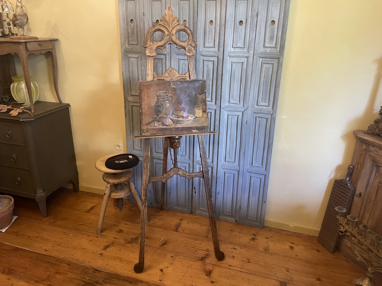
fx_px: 287
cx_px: 191
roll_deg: -0.4
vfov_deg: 53.1
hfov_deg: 67.3
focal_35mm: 26
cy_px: 143
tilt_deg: -20.9
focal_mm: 4.2
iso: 400
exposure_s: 1/33
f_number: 1.6
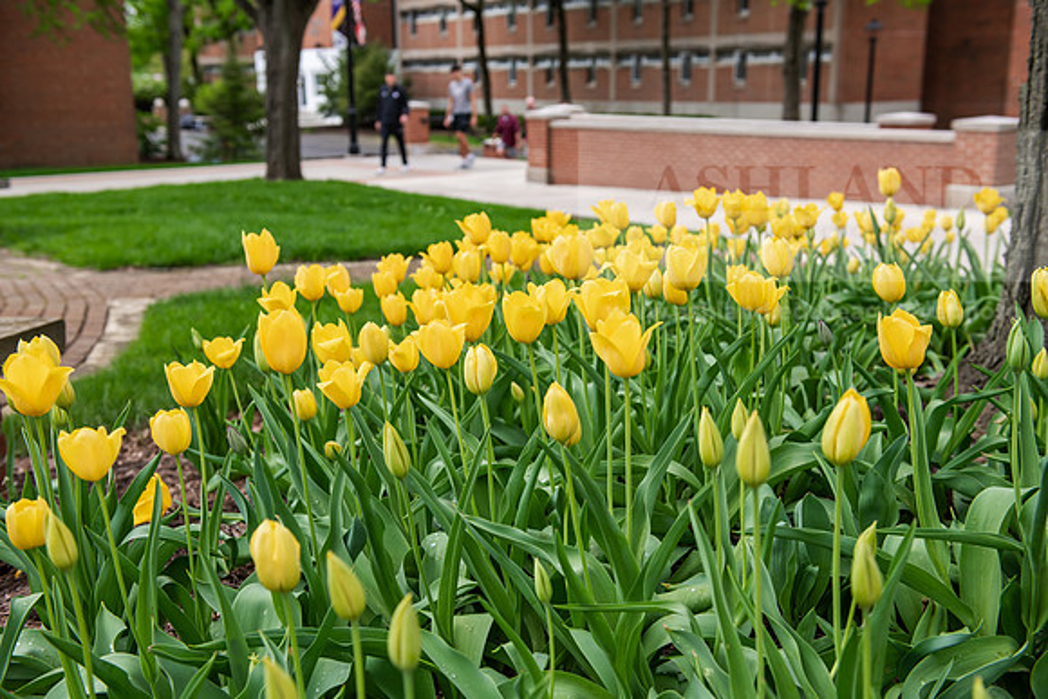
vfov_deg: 33.4
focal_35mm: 40
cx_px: 524
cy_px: 350
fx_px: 1165
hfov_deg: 48.4
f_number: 4.5
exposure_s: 1/250
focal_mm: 40
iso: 80
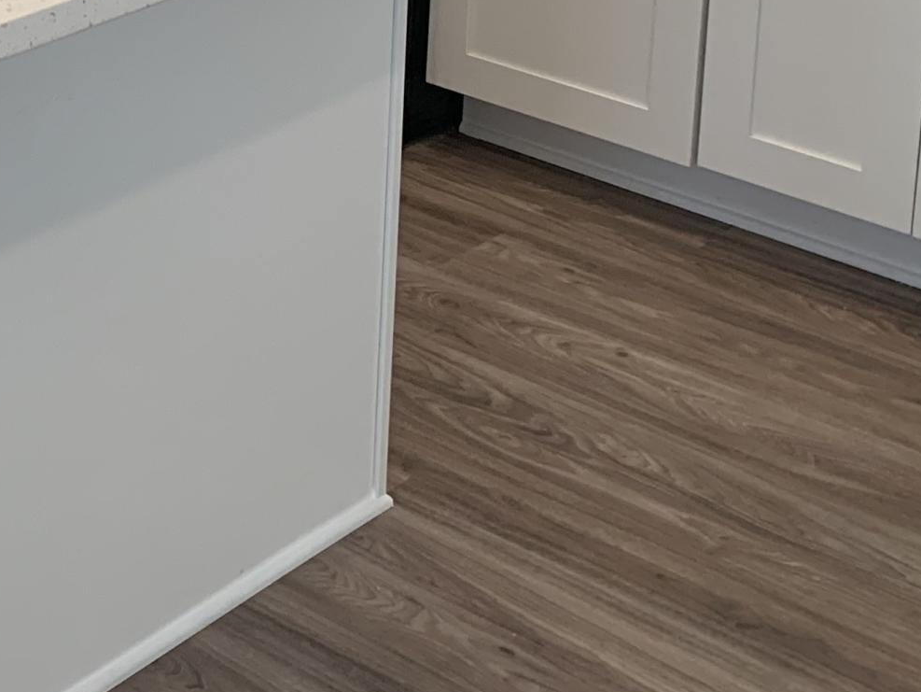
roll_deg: -0.3
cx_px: -331
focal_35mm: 79
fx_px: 2103
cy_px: -335
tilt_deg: -10.4
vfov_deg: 17.0
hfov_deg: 21.8
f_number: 1.8
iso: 80
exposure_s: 1/120
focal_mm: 4.25
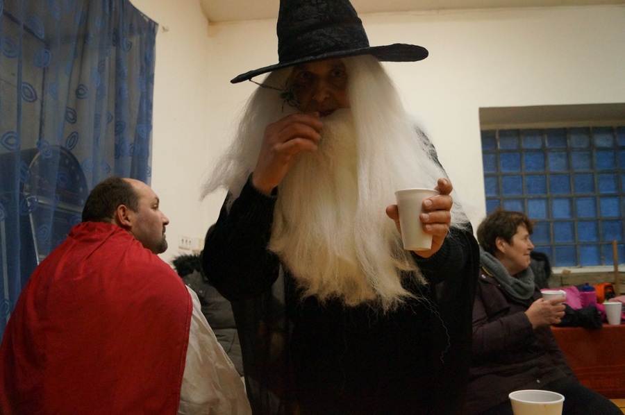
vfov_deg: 47.8
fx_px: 468
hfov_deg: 67.4
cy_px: 208
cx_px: 312
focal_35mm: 27
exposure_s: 1/160
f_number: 3.5
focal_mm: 18
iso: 3200
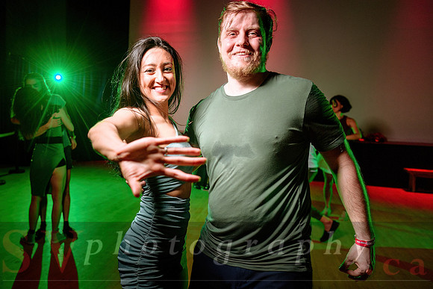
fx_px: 353
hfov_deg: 62.4
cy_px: 138
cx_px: 170
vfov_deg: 44.5
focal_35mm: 29
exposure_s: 1/60
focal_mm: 24
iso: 1000
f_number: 2.8
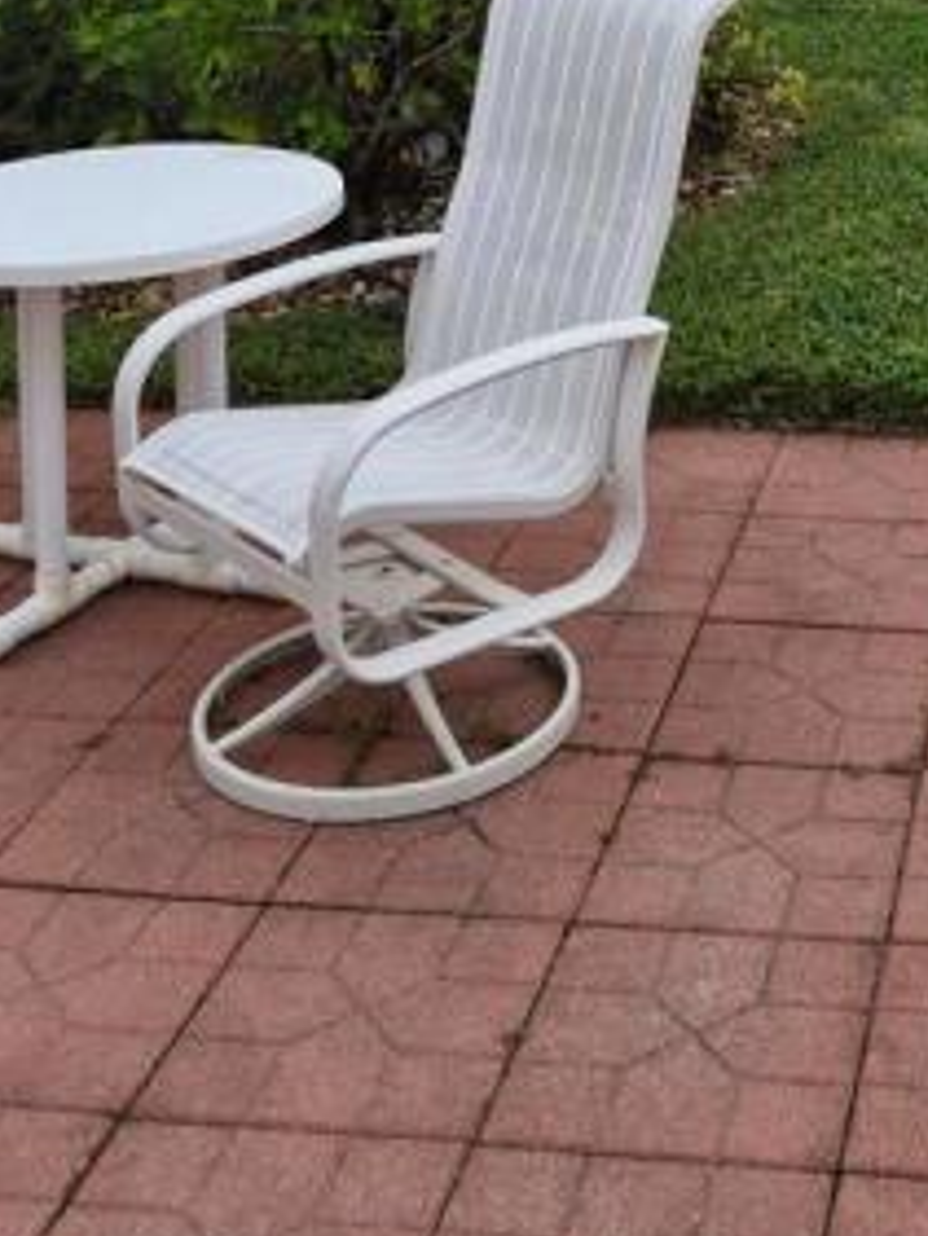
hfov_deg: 24.2
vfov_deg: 28.1
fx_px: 2107
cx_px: 831
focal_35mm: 59
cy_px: -286
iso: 80
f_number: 1.8
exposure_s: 1/1168
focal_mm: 5.4
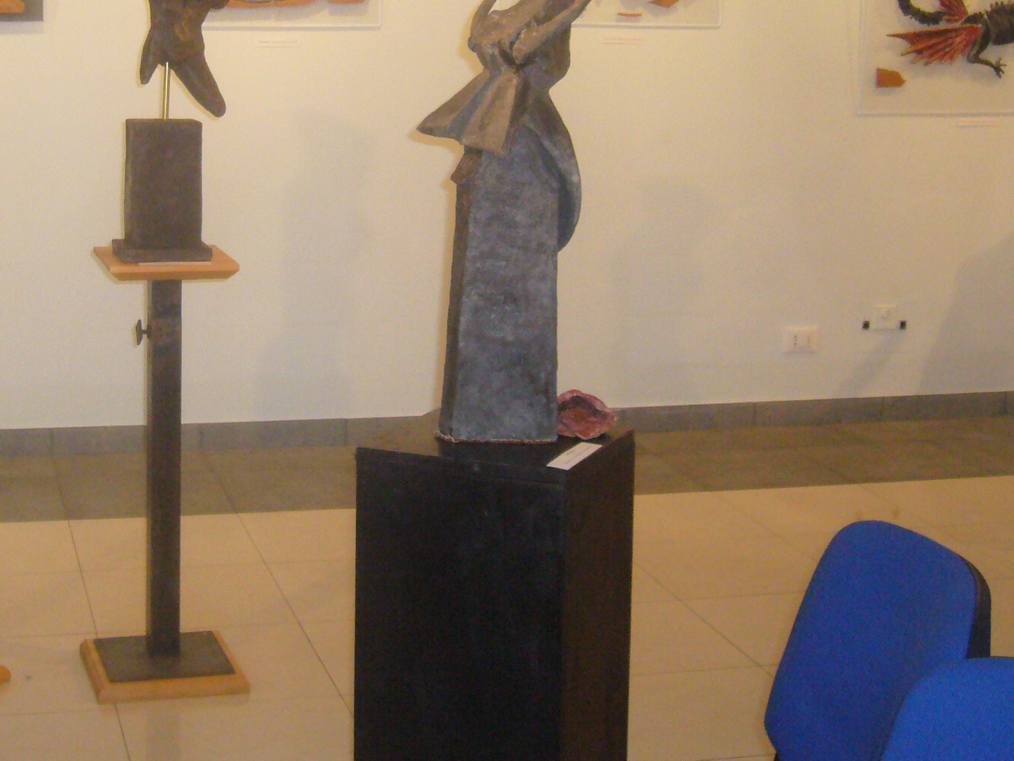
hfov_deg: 28.8
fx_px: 1963
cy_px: 129
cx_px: 347
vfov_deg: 21.6
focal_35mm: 67
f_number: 3
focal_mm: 6.6
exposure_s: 1/60
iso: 250
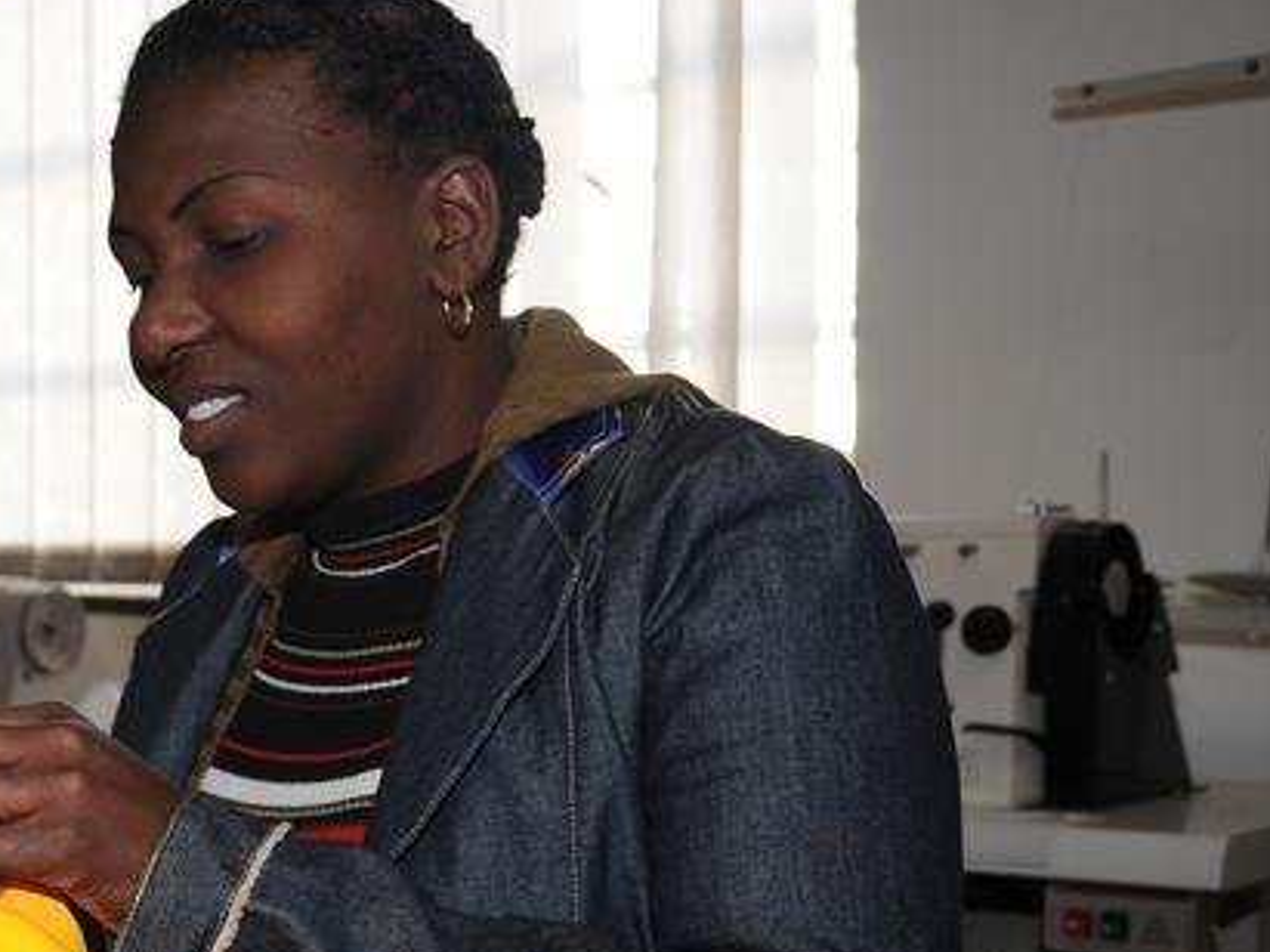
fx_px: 2457
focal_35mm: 67
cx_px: -31
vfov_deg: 21.8
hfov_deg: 27.2
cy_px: 666
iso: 250
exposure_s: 1/60
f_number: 5
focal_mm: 28
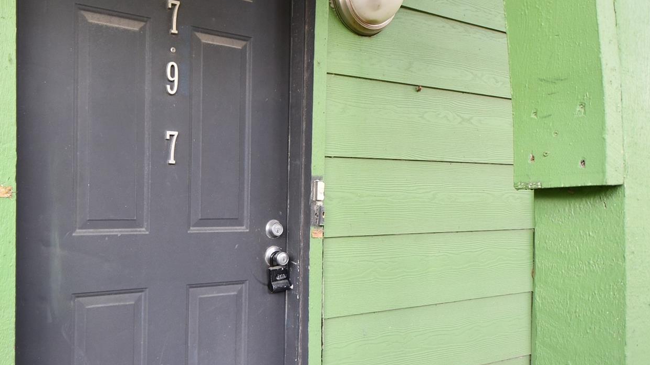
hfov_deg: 68.9
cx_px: 193
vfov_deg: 44.4
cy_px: 190
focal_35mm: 26
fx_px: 448
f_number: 4.5
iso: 200
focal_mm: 10
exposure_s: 1/80
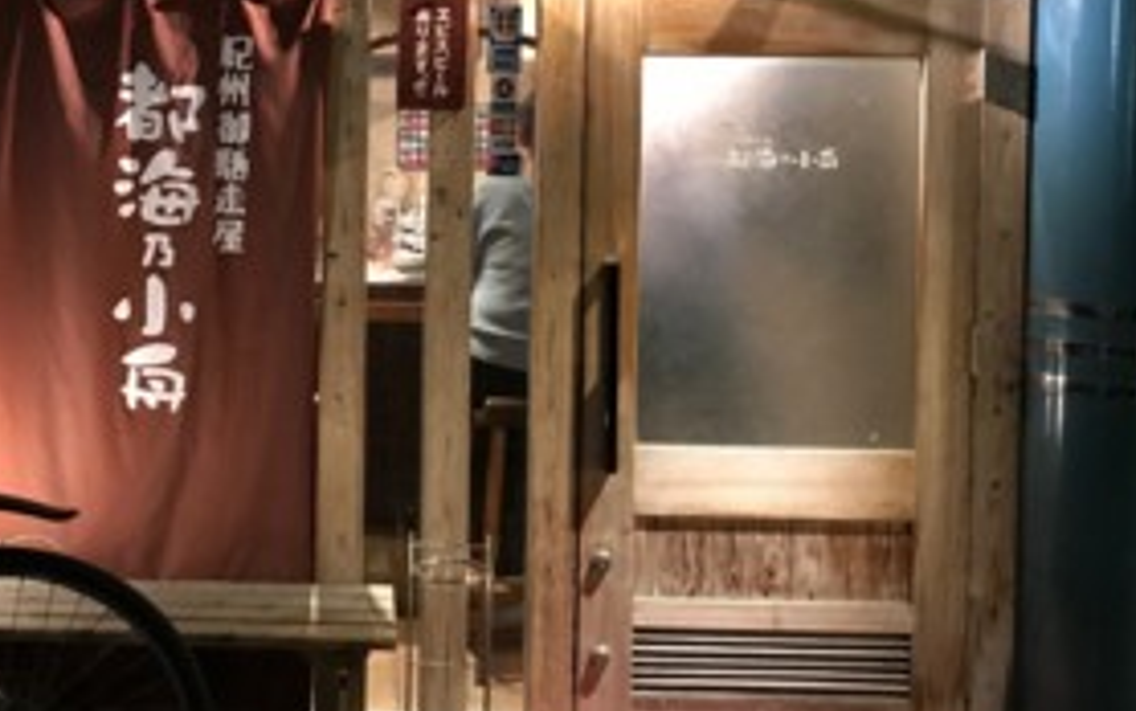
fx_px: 1487
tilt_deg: -3.1
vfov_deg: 26.7
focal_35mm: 48
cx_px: 331
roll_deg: -1.1
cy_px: 212
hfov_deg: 41.0
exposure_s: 1/6
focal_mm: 3.99
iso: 100
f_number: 1.8
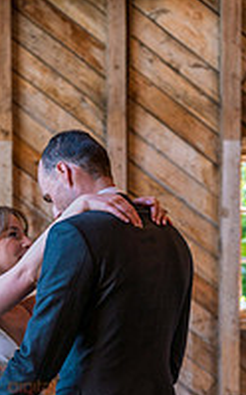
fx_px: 1537
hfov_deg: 9.1
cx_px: 42
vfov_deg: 14.4
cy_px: 391
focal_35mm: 143
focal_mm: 62
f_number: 3.2
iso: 400
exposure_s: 1/320
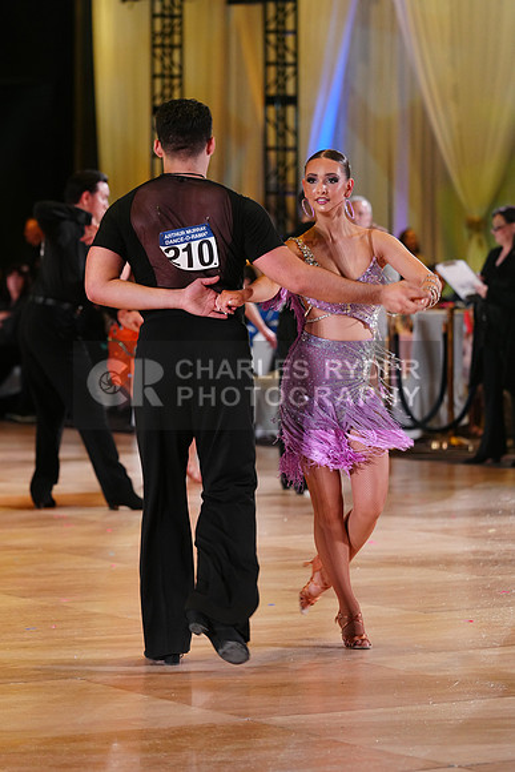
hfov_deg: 9.7
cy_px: 386
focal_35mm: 141
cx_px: 258
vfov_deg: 14.5
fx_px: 3024
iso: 2500
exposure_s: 1/400
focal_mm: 141
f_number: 4
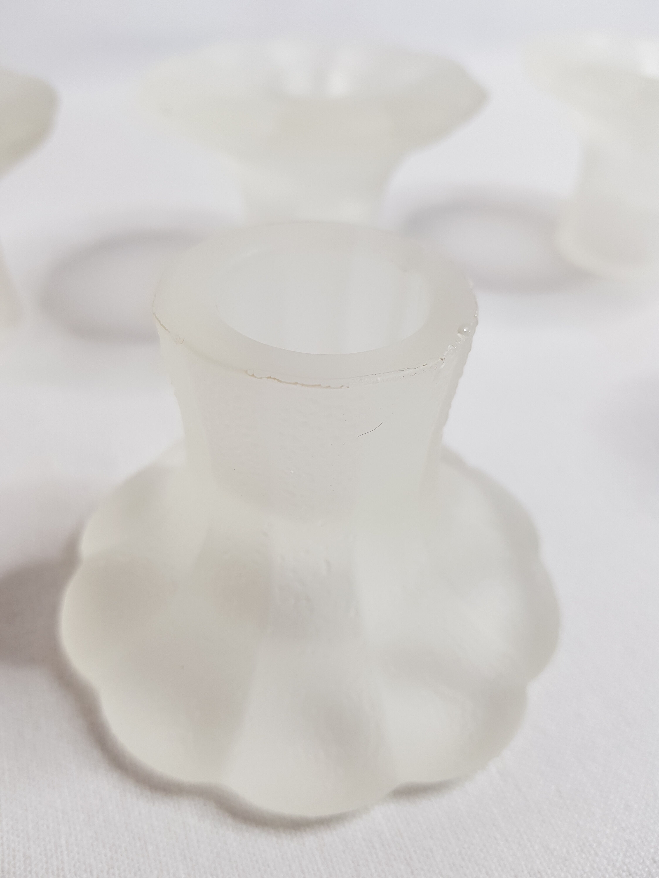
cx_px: 330
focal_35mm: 26
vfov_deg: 67.3
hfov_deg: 53.1
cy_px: 439
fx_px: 660
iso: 50
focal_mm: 4.2
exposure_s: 1/50
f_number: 1.7
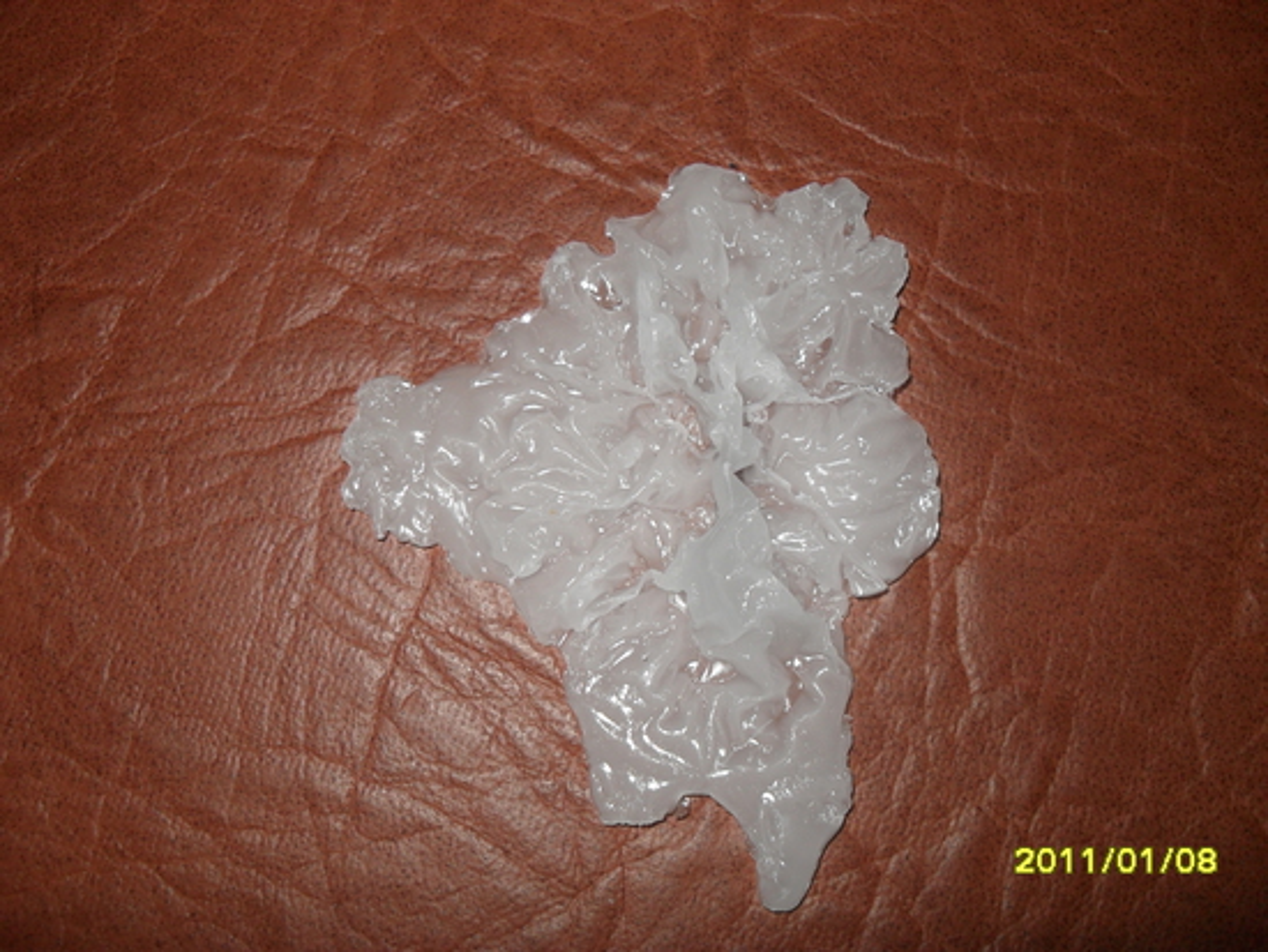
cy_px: 476
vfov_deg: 40.7
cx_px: 634
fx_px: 1283
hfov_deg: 52.6
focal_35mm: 35
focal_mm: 6.2
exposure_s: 1/45
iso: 100
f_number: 8.9
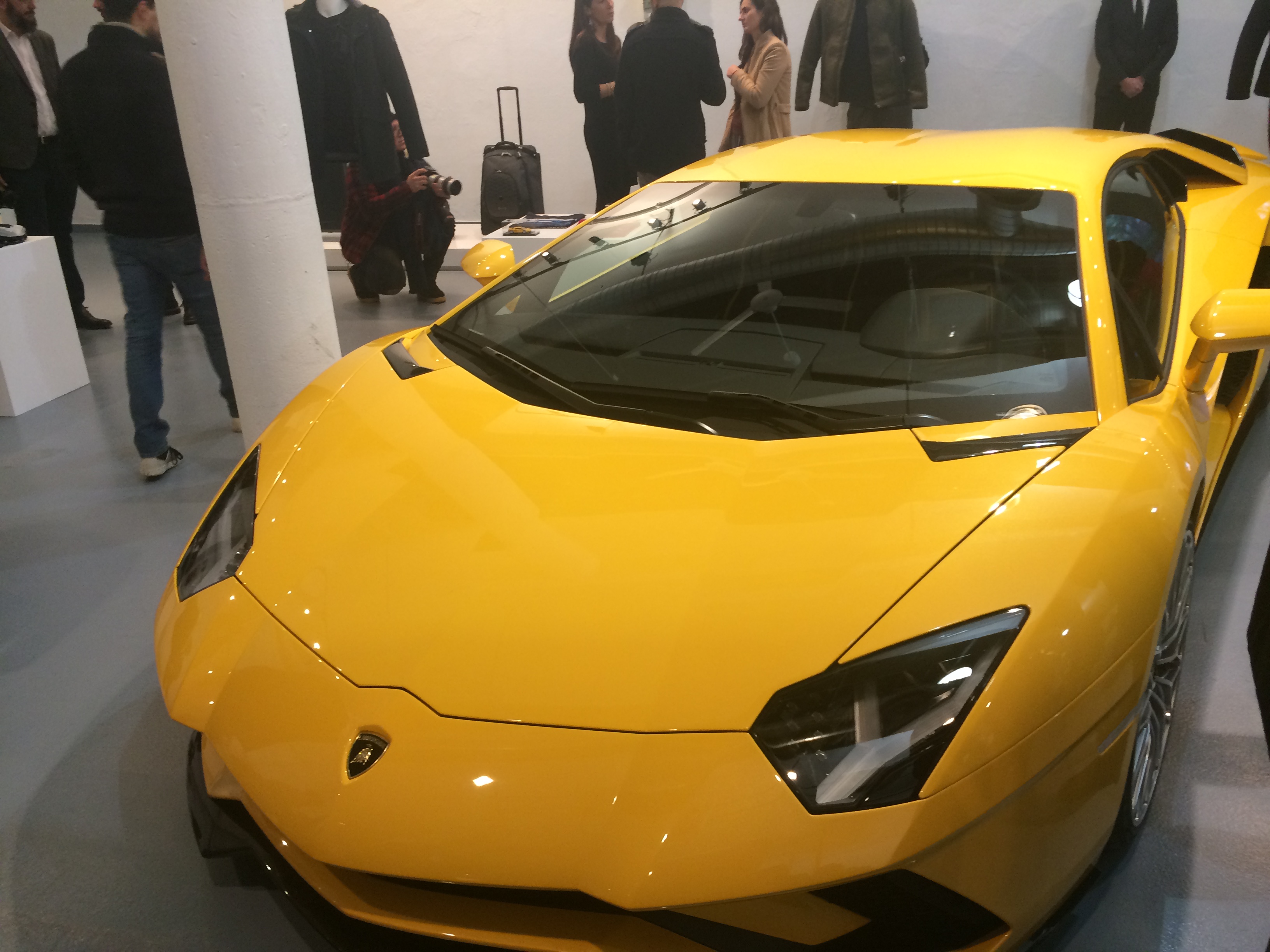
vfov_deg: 48.2
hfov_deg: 61.7
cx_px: 635
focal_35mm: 29
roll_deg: +3.8
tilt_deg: -23.7
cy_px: 476
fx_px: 1064
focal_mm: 4.15
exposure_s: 1/33
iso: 125
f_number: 2.2
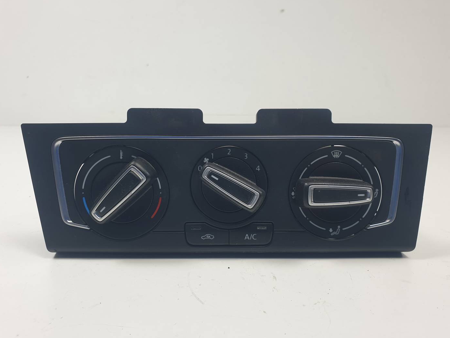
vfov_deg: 51.3
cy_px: 174
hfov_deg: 65.3
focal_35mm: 27
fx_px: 351
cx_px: 225
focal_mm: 4.3
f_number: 2.4
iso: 50
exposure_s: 1/185
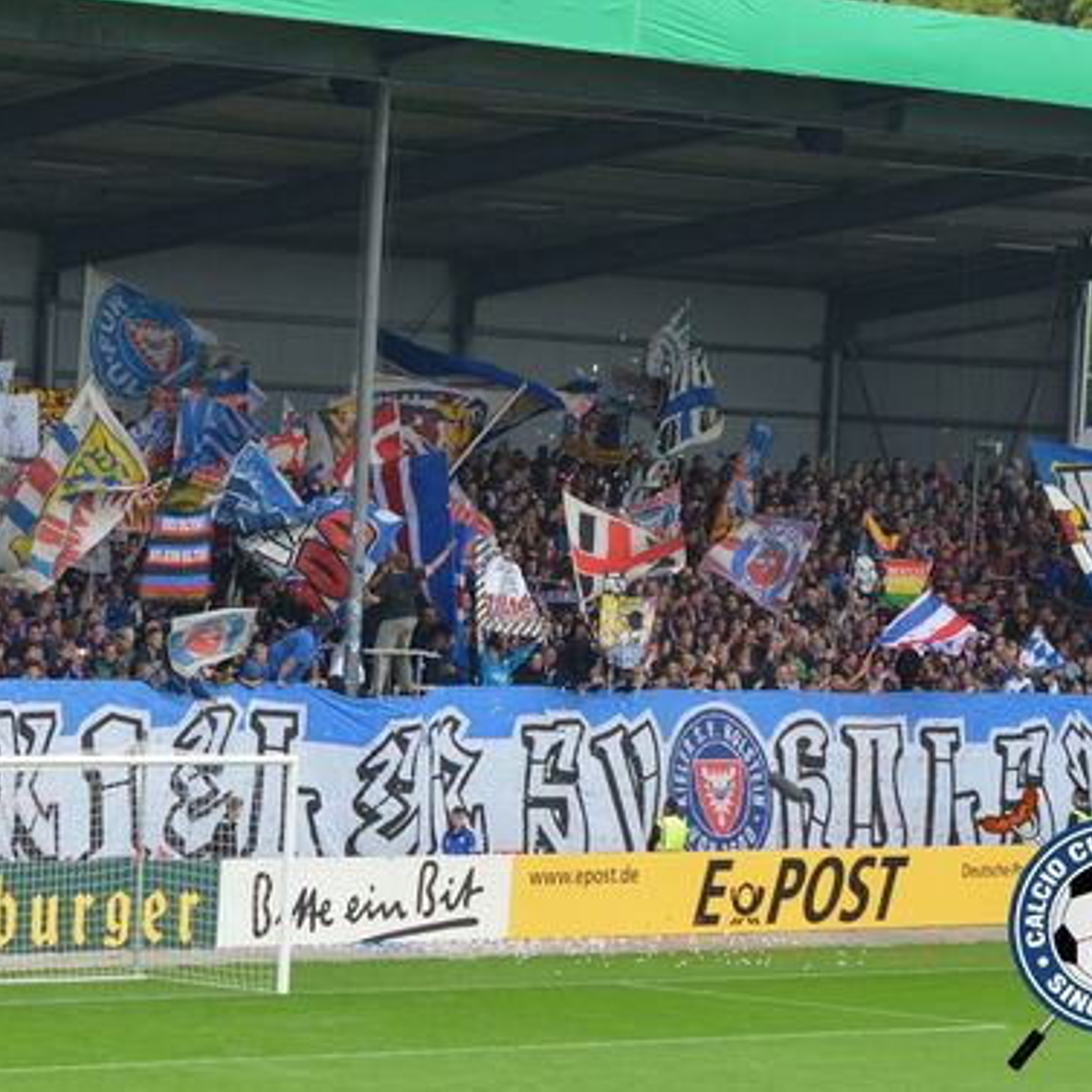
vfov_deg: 12.9
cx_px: 487
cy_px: 545
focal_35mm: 135
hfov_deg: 12.9
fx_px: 4818
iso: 400
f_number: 4.5
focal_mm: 70
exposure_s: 1/1000
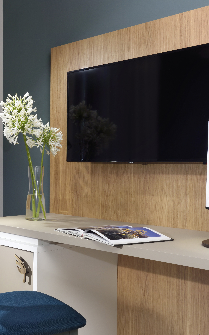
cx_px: 32
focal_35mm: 49
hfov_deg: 25.7
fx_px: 447
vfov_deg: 41.1
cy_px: 167
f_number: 13
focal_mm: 32
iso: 200
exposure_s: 1/13
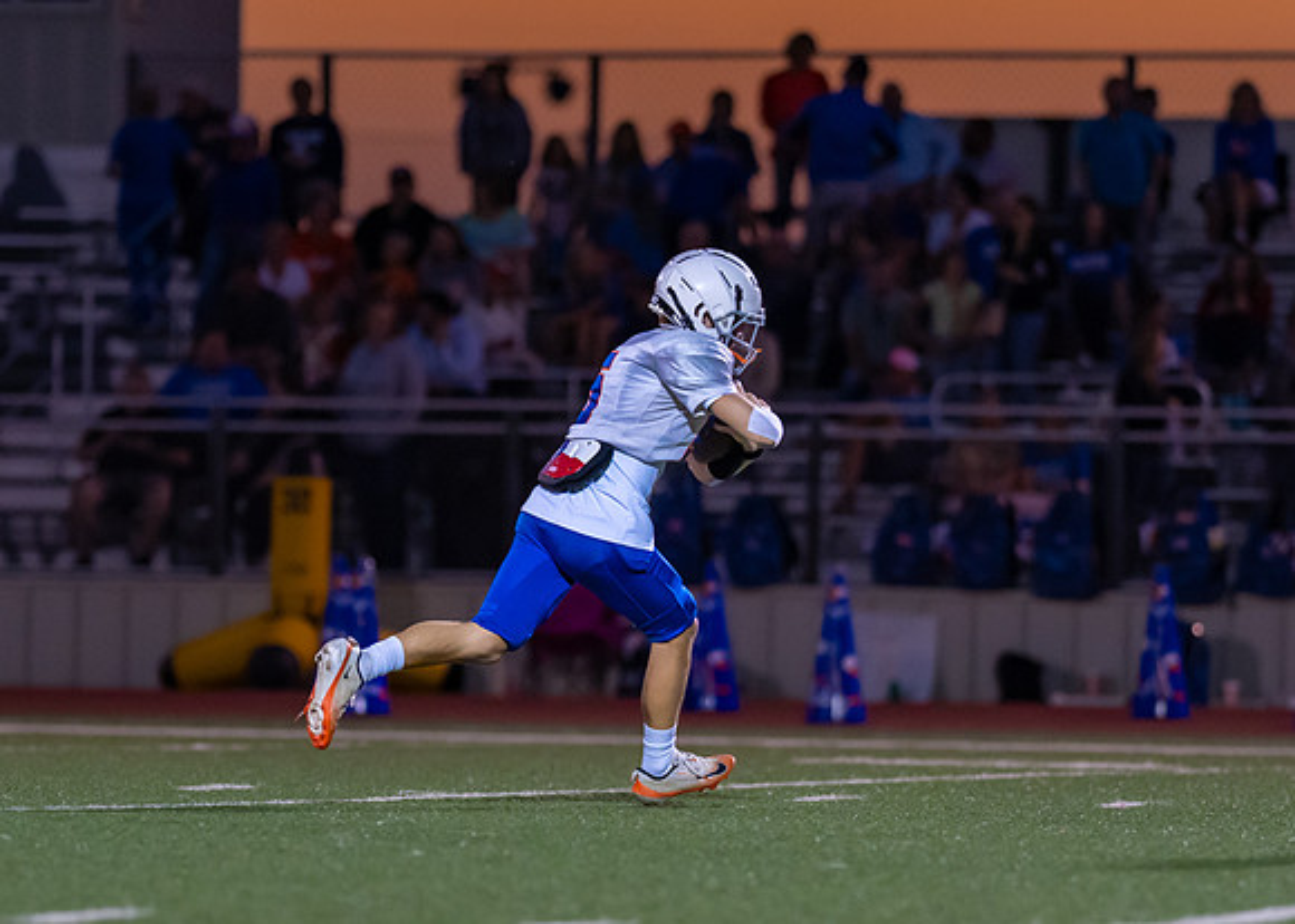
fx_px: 11895
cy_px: 522
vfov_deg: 4.4
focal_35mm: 324
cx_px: 620
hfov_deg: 6.2
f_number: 2
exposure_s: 1/1600
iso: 1600
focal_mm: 135
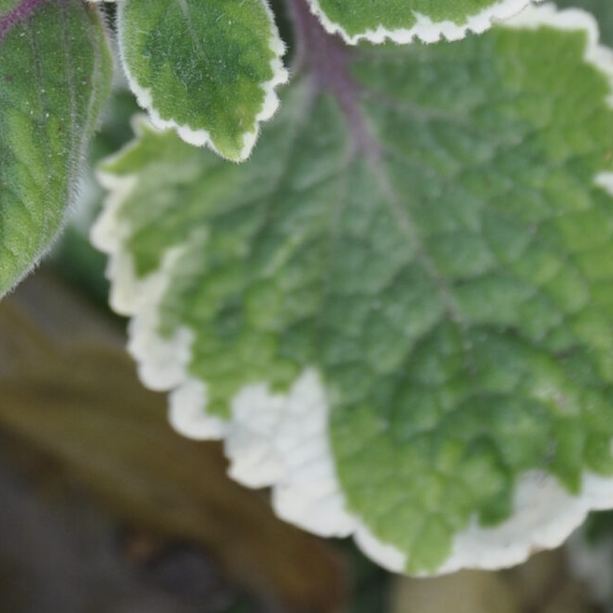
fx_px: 5770
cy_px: -138
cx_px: 141
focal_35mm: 288
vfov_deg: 6.0
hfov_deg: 6.1
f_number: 5.6
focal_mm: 58
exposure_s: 1/125
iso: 200
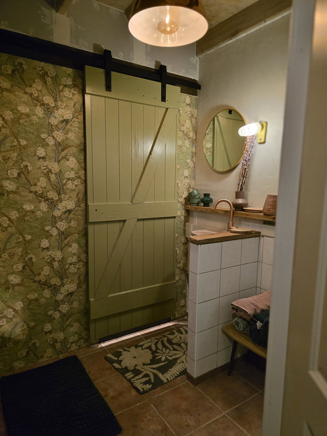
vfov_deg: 73.9
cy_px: 218
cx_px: 164
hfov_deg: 58.9
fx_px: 290
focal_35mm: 23
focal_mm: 6.3
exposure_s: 1/100
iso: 1600
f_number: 1.7
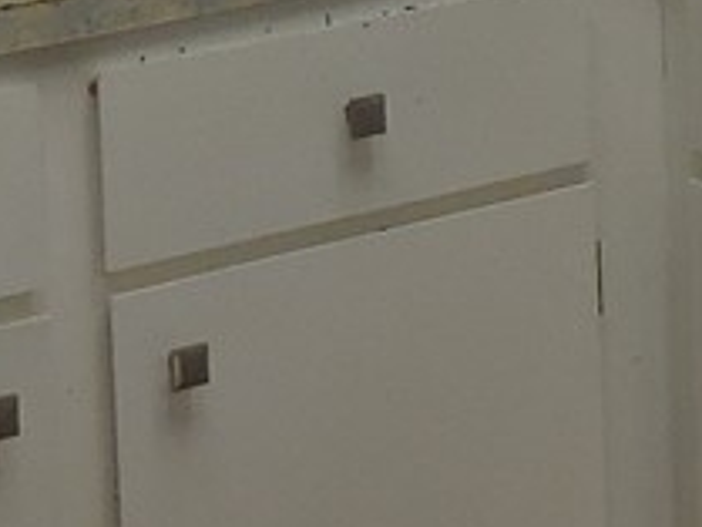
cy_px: -530
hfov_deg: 10.3
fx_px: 3876
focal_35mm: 191
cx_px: 709
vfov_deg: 7.5
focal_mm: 4.5
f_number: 3.3
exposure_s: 1/40
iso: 125
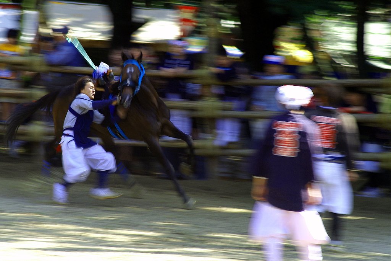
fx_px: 1629
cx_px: 196
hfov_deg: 13.7
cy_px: 130
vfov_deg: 9.1
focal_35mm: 150
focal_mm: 100
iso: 100
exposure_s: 1/40
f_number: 5
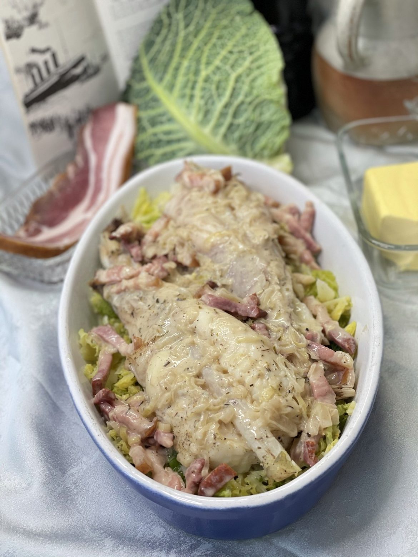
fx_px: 837
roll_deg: +8.1
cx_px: 209
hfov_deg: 28.0
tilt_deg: -40.1
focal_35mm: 52
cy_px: 278
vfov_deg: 36.8
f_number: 2
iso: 125
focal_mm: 6
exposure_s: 1/100
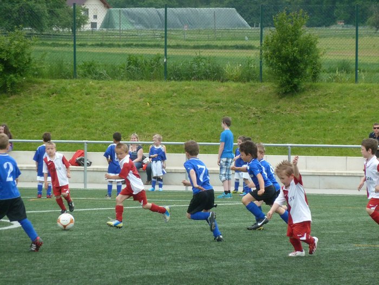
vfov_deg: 5.0
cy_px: 142
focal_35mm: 300
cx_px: 190
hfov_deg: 6.6
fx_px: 3285
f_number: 4.9
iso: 320
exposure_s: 1/500
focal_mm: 49.2
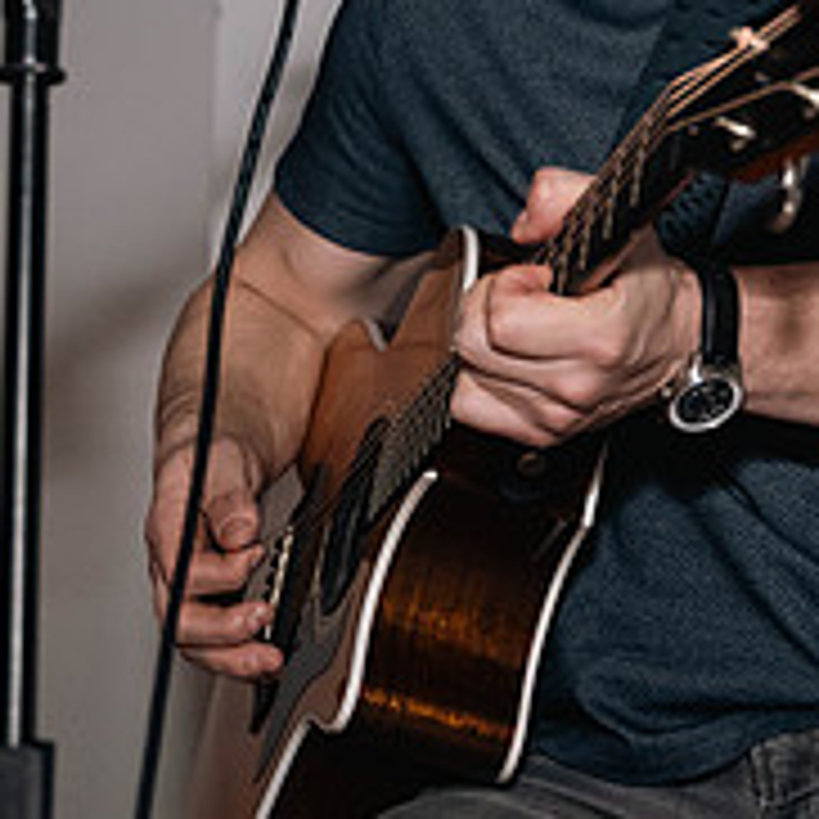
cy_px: -36
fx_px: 3105
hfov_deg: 15.0
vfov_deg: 14.7
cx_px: 551
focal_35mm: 116
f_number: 2.8
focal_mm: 40
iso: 4000
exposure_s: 1/250
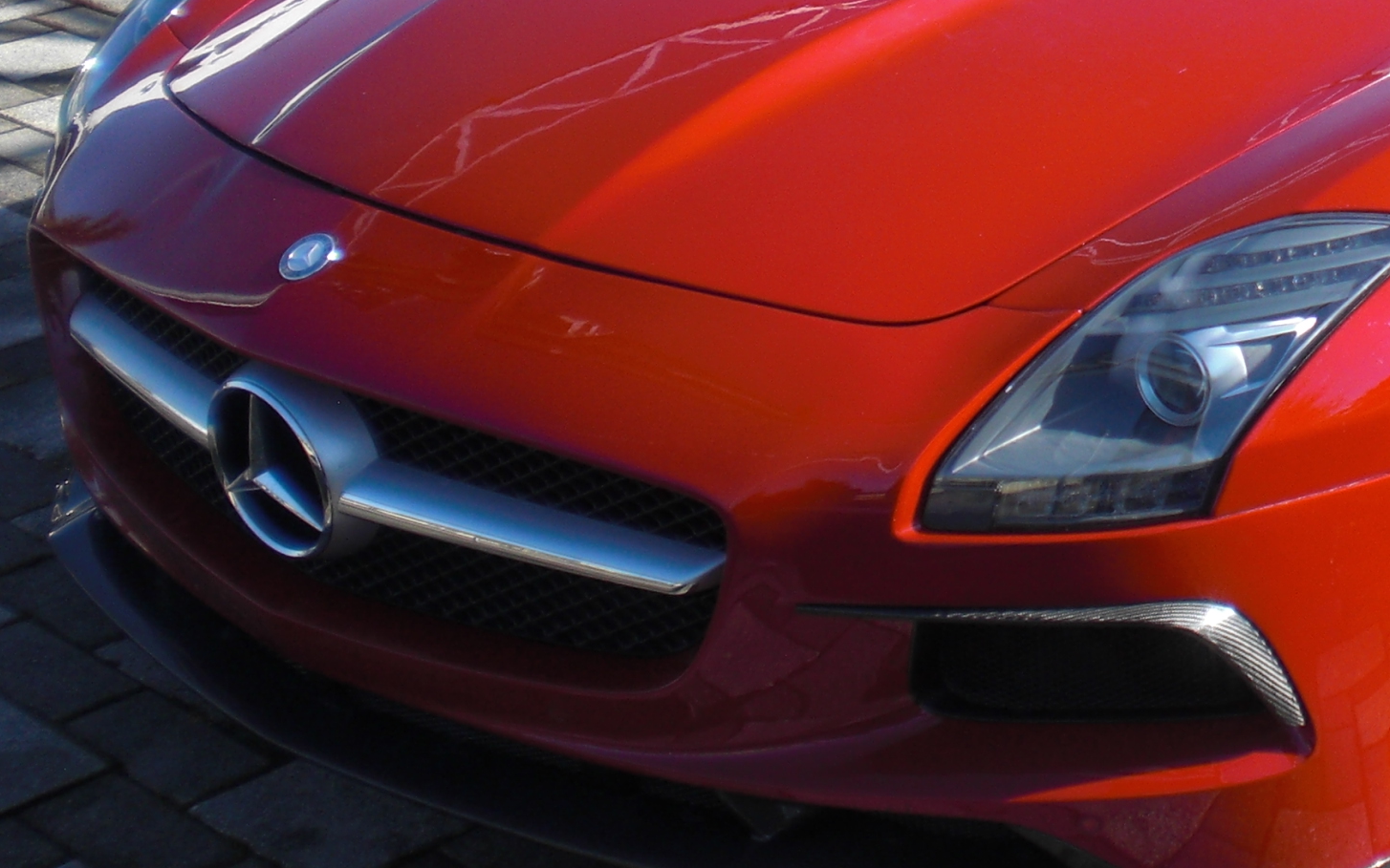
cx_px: 1317
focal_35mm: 78
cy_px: -11
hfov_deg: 25.4
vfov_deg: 16.4
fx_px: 2955
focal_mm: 6.3
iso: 64
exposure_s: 1/400
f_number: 3.1
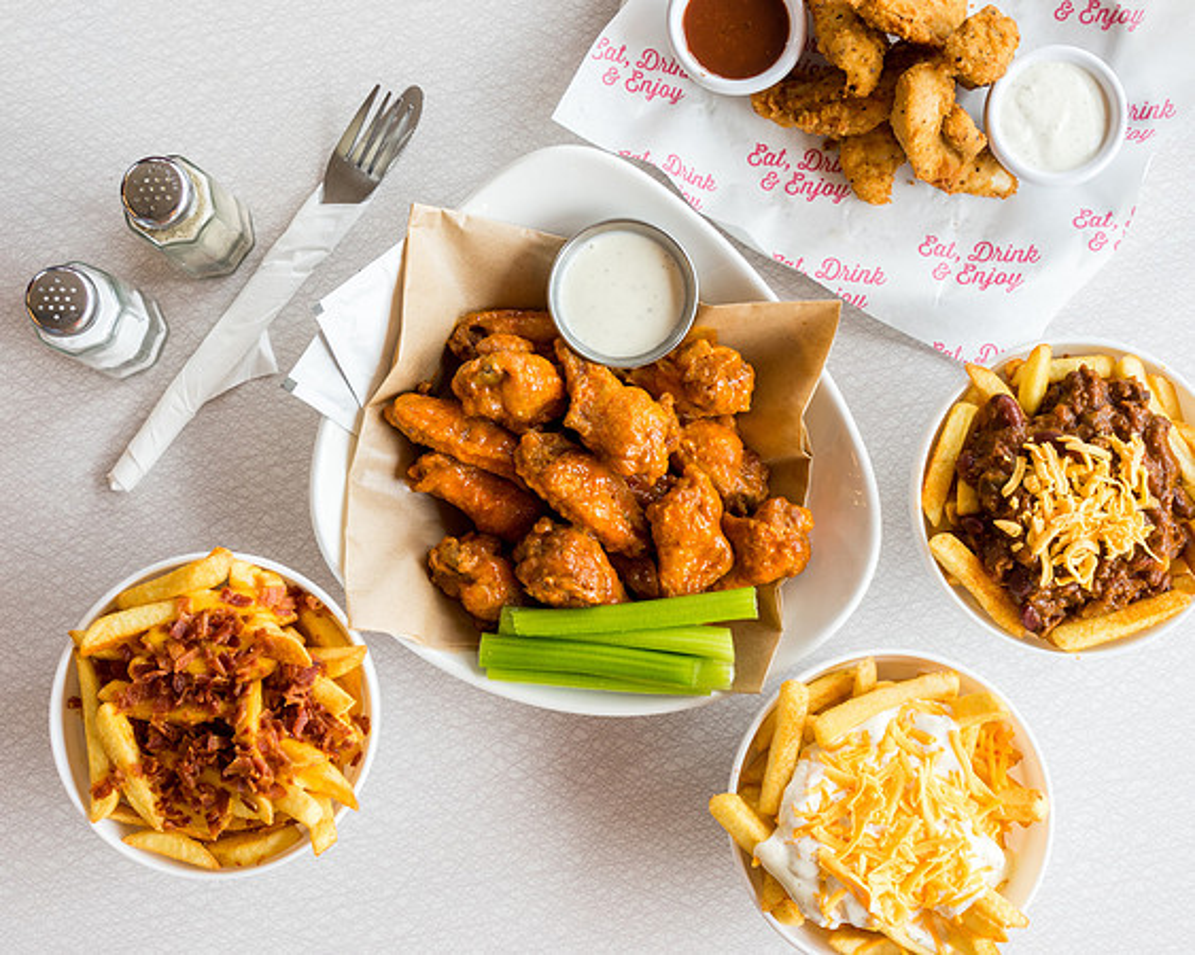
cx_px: 594
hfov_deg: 38.5
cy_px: 478
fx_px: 1712
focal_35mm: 48
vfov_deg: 31.2
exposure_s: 1/5
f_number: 10
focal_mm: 43
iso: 100
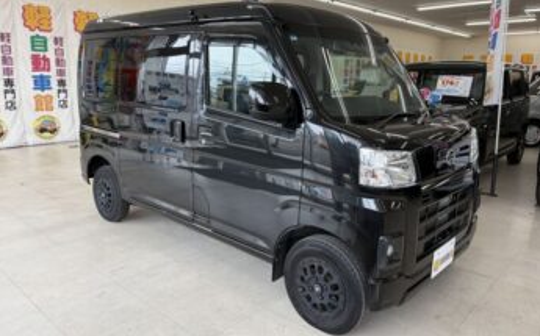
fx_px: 412
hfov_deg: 66.5
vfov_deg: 44.4
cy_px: 154
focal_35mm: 28
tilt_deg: -10.3
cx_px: 272
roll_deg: -1.1
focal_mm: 5.96
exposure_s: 1/129
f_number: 1.6
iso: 40
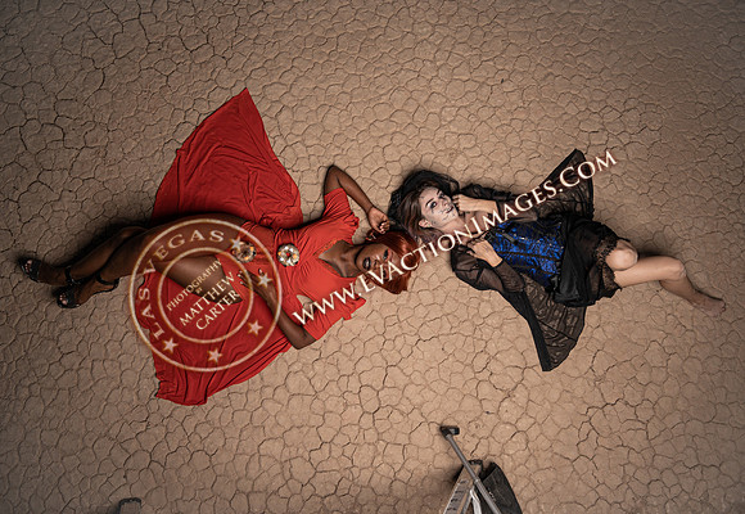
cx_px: 386
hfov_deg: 67.5
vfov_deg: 49.5
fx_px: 557
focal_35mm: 27
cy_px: 257
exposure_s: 1/200
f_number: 4
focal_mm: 26
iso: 100
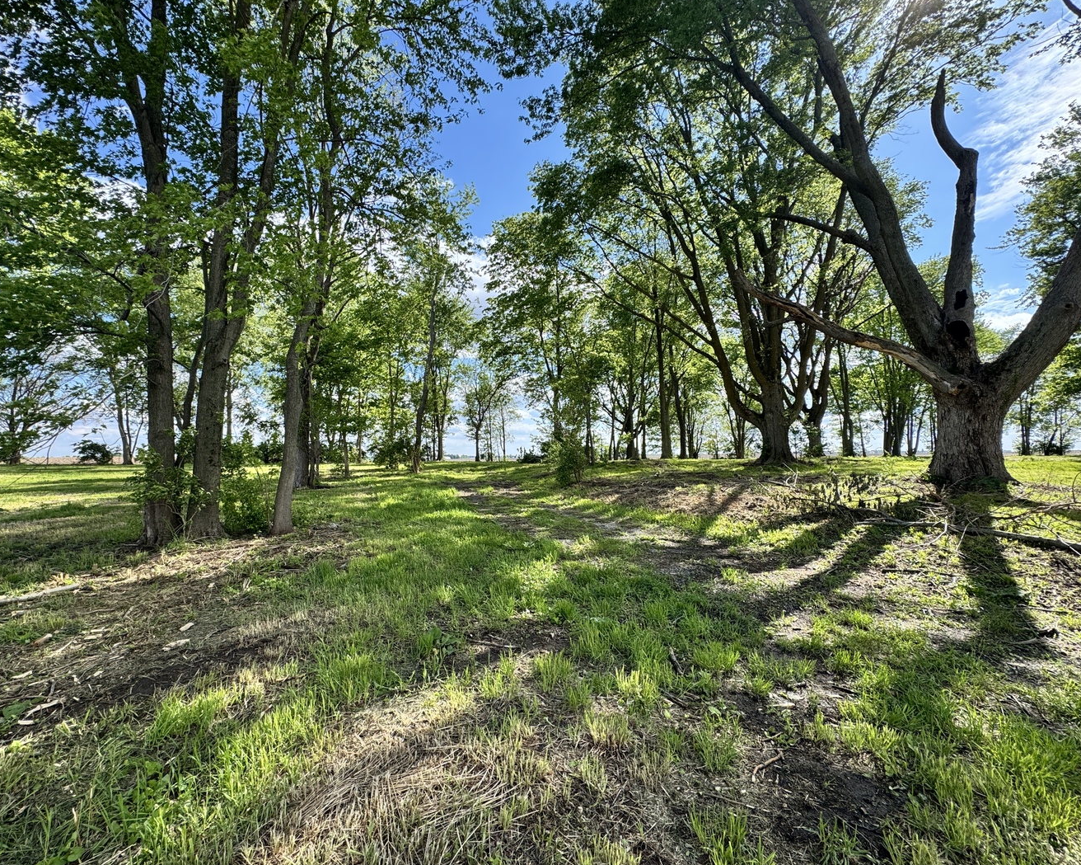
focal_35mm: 15
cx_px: 530
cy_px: 423
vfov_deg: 84.0
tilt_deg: +4.4
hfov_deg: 96.8
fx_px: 480
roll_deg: +0.4
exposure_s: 1/636
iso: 40
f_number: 2.2
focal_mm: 2.22
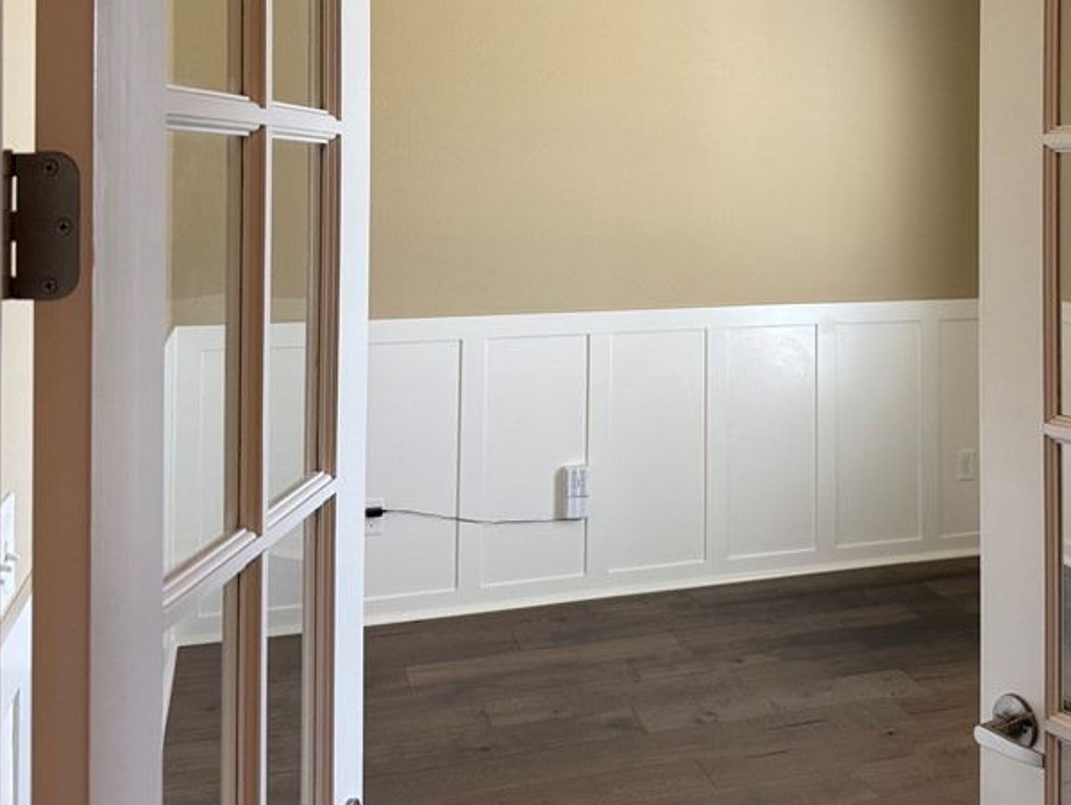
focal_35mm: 41
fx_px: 1269
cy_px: 166
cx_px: 749
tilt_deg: +1.0
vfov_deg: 34.2
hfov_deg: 44.8
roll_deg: +0.2
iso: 200
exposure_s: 1/120
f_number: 1.78
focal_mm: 6.76
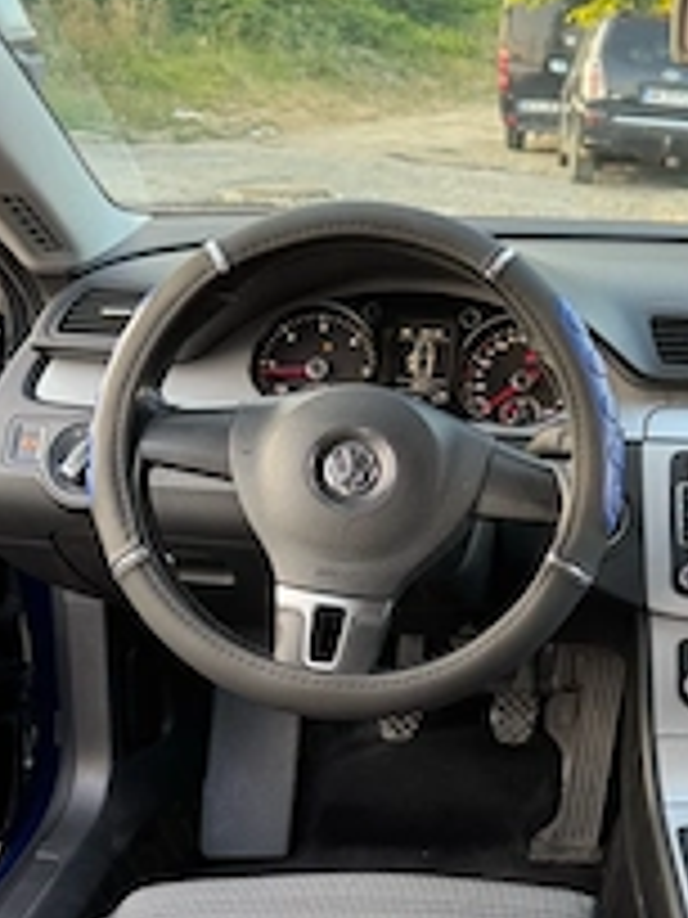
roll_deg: -2.4
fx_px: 1246
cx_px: 634
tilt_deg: -21.5
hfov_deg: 29.5
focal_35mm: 47
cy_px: 531
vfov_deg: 40.3
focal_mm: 6.76
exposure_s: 1/120
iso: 160
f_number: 1.78
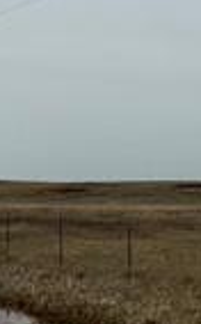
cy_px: 212
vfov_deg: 11.4
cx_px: 103
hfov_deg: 7.1
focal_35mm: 184
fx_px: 1623
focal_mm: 6.76
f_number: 1.78
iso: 80
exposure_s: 1/11905
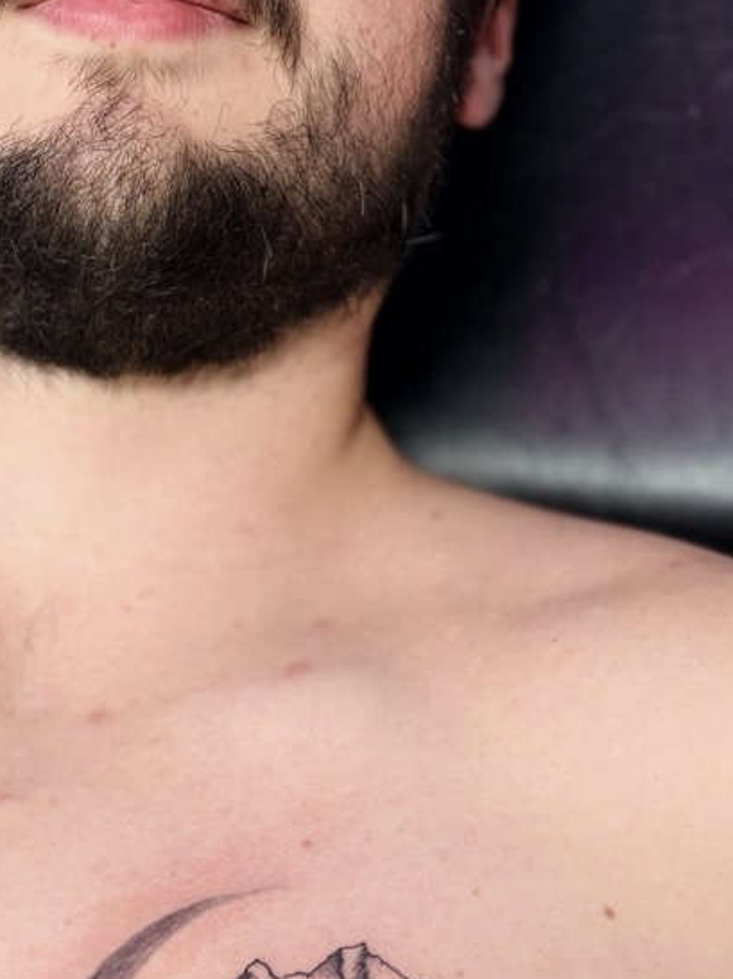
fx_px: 1724
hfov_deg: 23.8
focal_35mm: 61
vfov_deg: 28.6
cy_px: 1087
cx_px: 206
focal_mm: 5.96
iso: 100
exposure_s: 1/60
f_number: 1.6
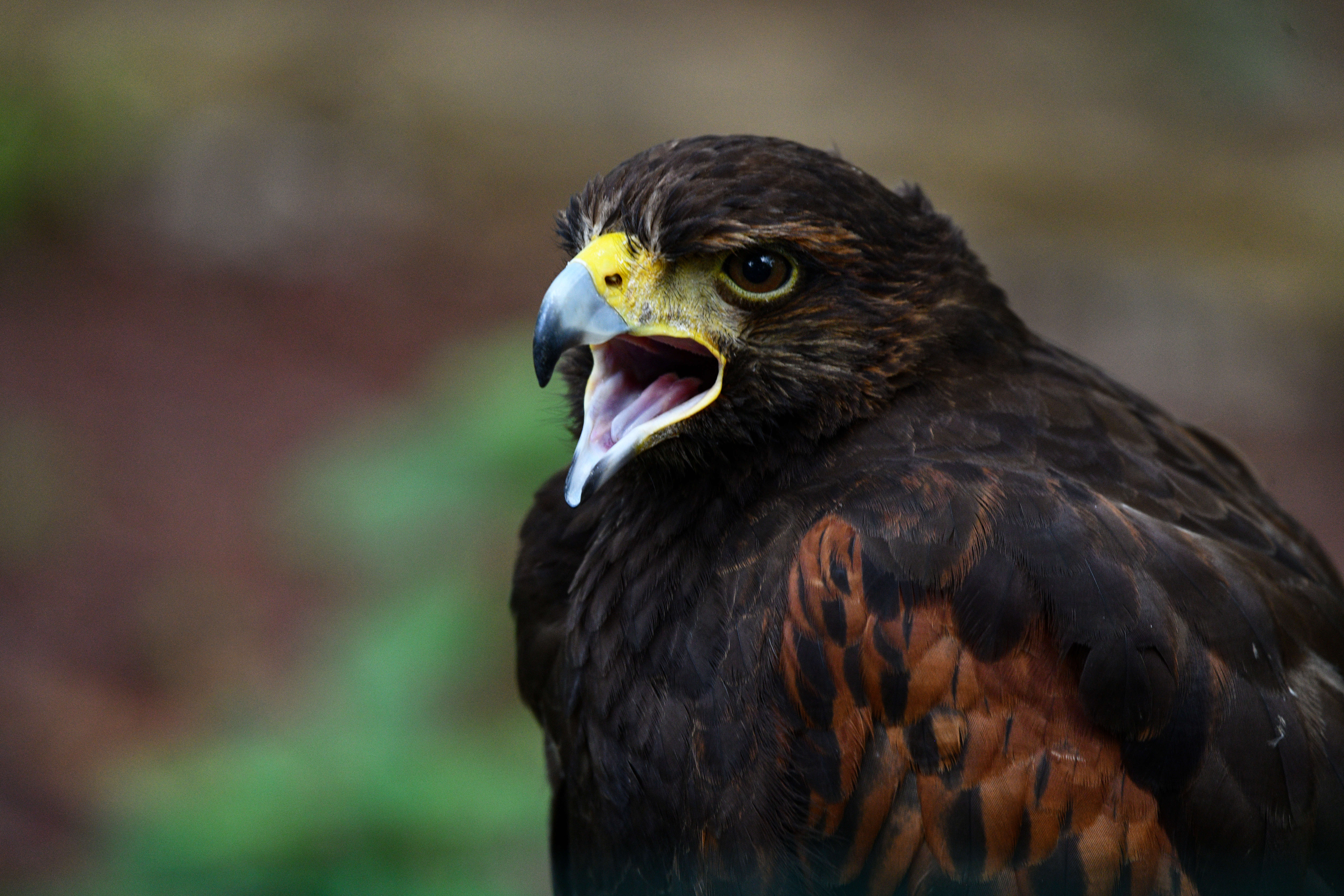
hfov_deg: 4.3
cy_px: 448
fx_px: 17919
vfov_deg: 2.9
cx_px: 672
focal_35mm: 480
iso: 1250
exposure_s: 1/250
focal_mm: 480
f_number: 6.3
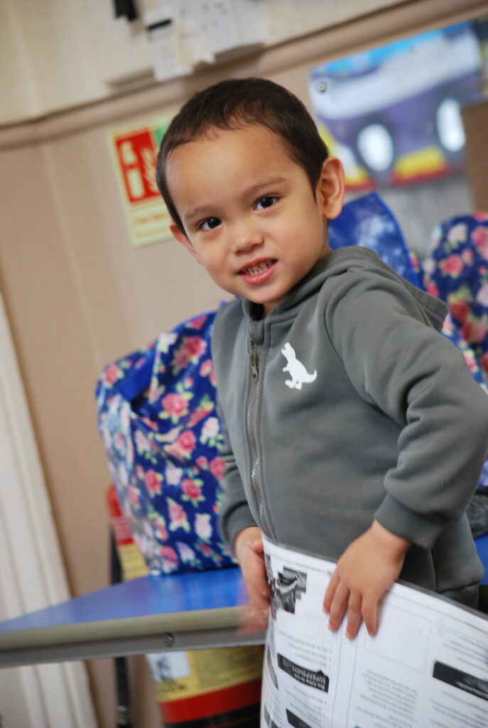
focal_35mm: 153
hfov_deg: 9.0
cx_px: 244
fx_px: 3097
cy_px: 364
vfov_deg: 13.4
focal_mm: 102
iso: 400
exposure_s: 1/15
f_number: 4.8
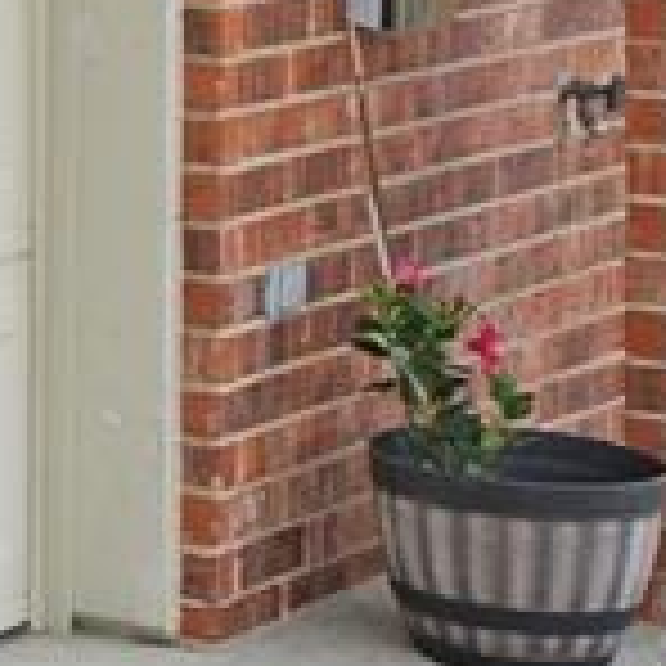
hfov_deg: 7.6
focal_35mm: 206
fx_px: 4484
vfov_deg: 8.1
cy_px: -612
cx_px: -1174
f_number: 5
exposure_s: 1/250
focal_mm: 35
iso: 100
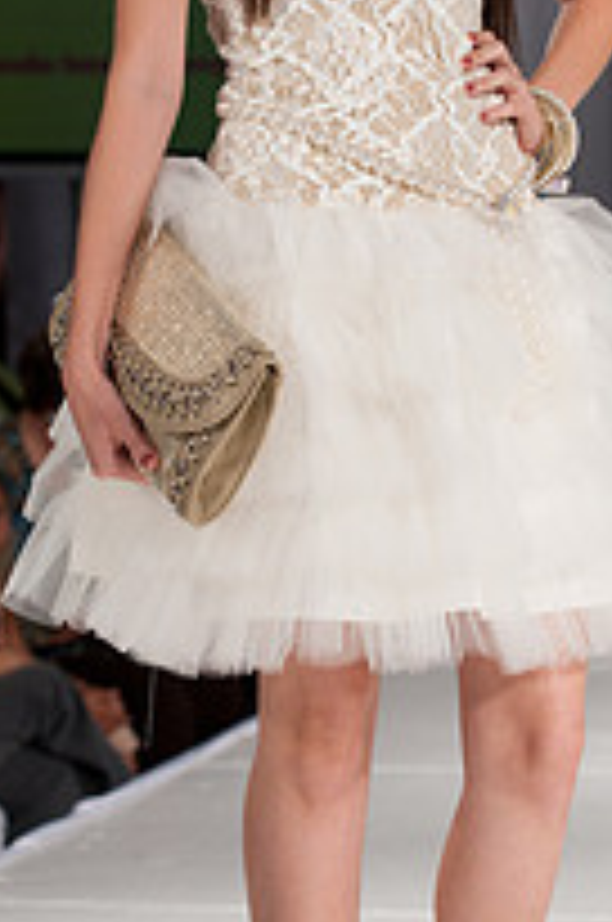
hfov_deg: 8.9
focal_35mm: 154
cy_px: 355
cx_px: 364
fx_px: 3940
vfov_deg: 13.3
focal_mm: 70
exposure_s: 1/125
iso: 200
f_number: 5
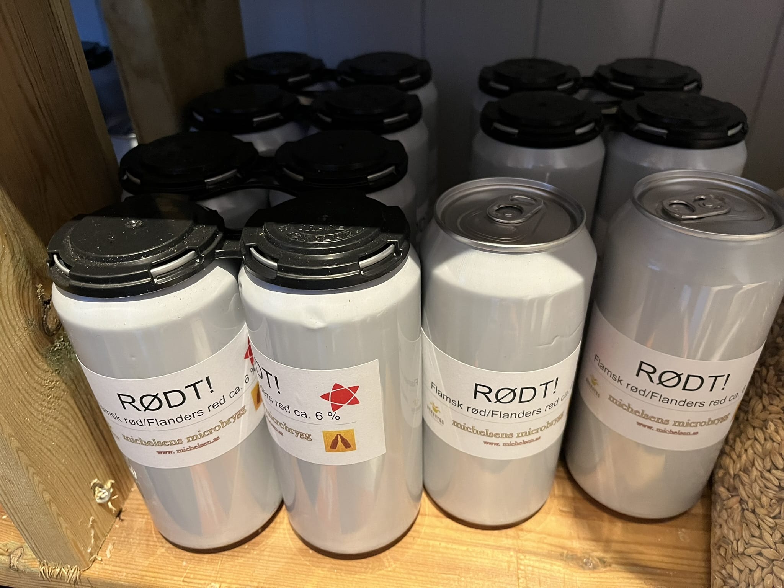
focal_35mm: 26
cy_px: 294
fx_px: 589
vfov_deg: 53.1
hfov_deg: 67.3
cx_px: 392
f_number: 1.6
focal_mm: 5.1
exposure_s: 1/50
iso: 500
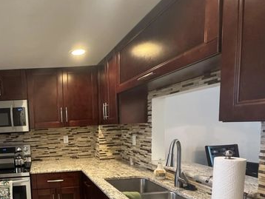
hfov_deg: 62.1
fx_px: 192
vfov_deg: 52.8
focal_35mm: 25
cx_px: 44
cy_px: 146
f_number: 2.2
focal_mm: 2.22
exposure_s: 1/60
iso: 640
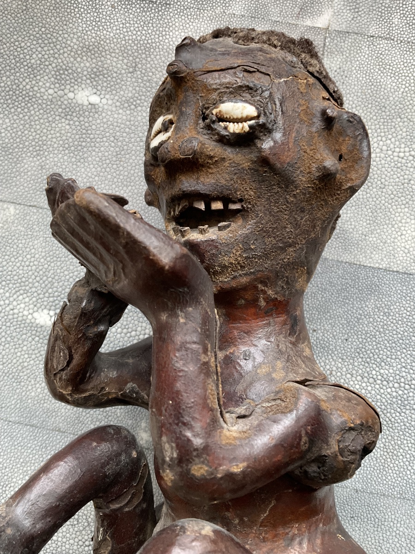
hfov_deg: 48.2
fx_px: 464
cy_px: 277
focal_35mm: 29
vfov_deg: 61.7
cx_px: 208
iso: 160
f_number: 1.8
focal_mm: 3
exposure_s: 1/60
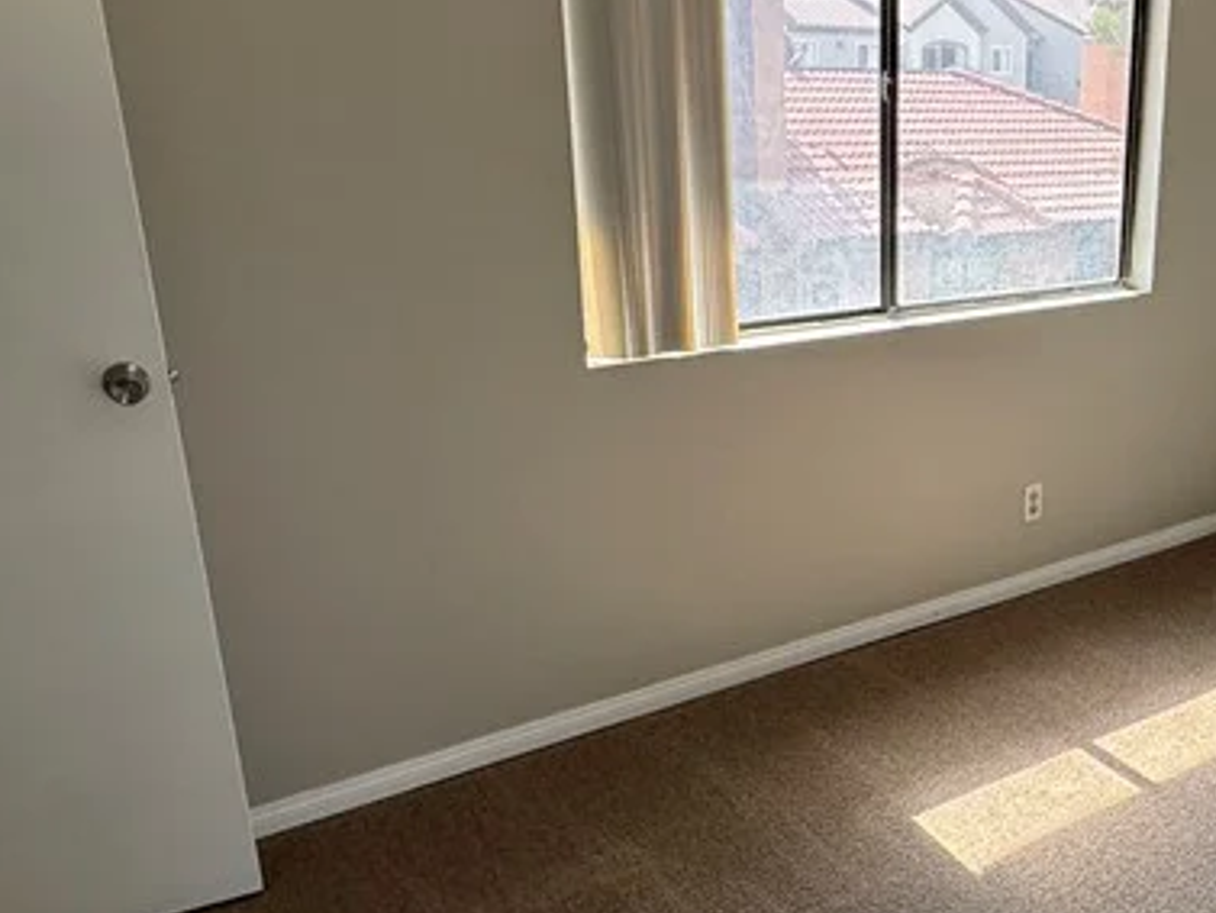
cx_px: 1016
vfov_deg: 37.7
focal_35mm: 38
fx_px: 1335
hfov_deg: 45.8
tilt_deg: -19.6
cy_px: 510
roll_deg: -2.3
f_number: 2.2
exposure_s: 1/155
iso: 40
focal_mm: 2.22
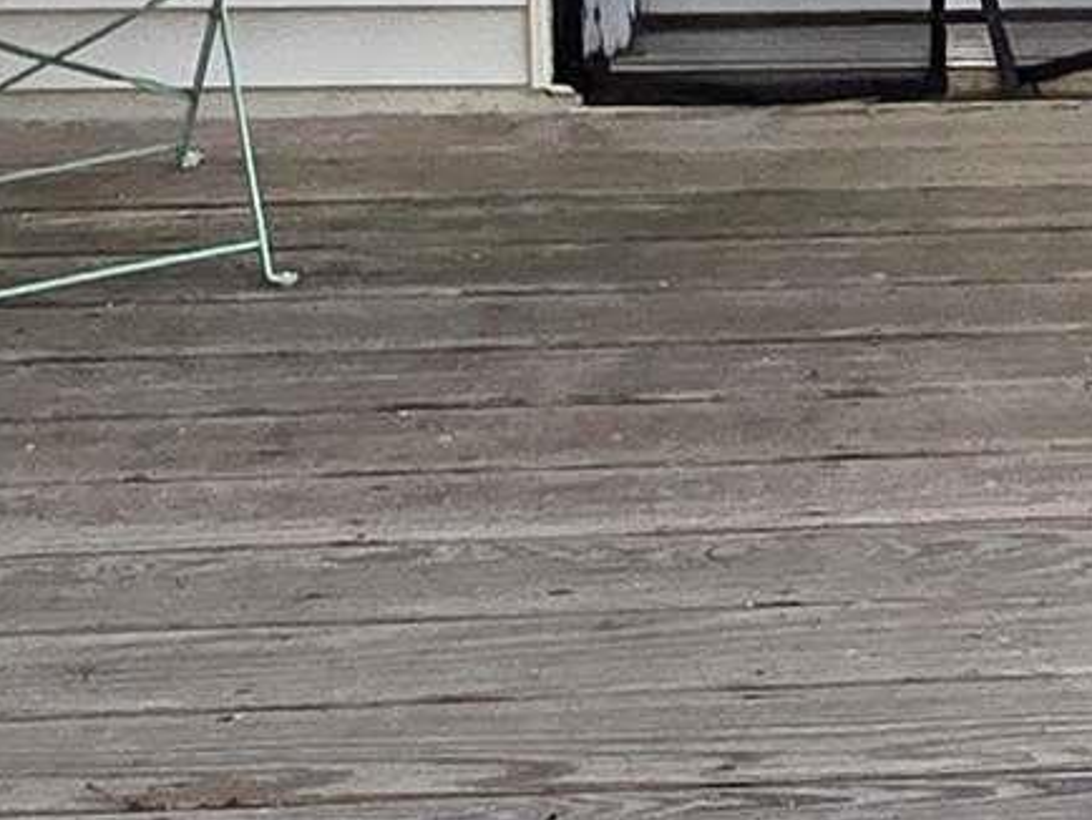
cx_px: 1585
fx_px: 2904
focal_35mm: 92
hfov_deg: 19.0
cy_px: -579
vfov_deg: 14.5
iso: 125
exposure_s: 1/2000
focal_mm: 2.2
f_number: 2.2
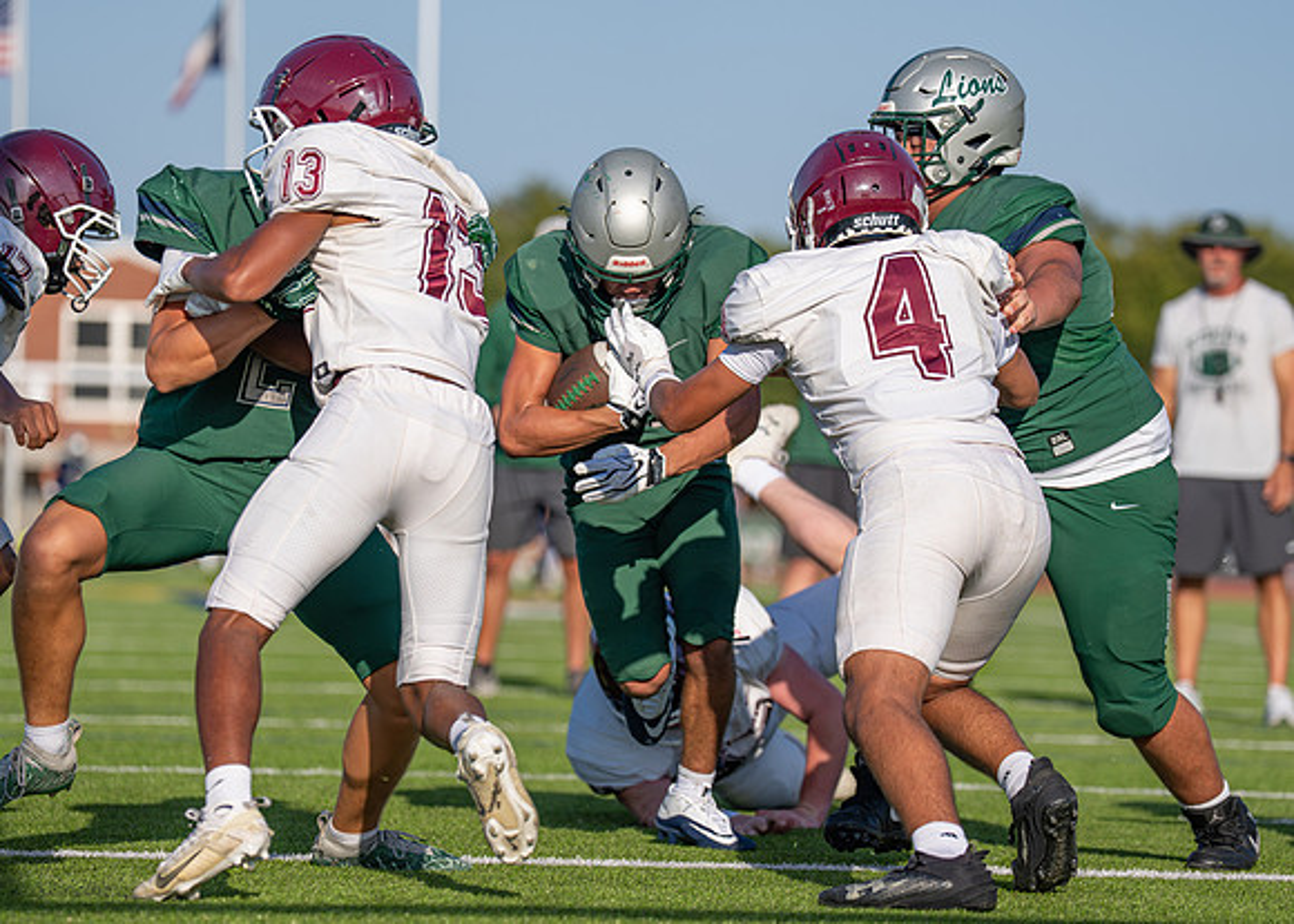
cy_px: 490
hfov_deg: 10.3
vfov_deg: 7.4
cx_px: 659
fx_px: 7174
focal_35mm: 195
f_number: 2.8
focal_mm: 146
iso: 160
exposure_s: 1/3200
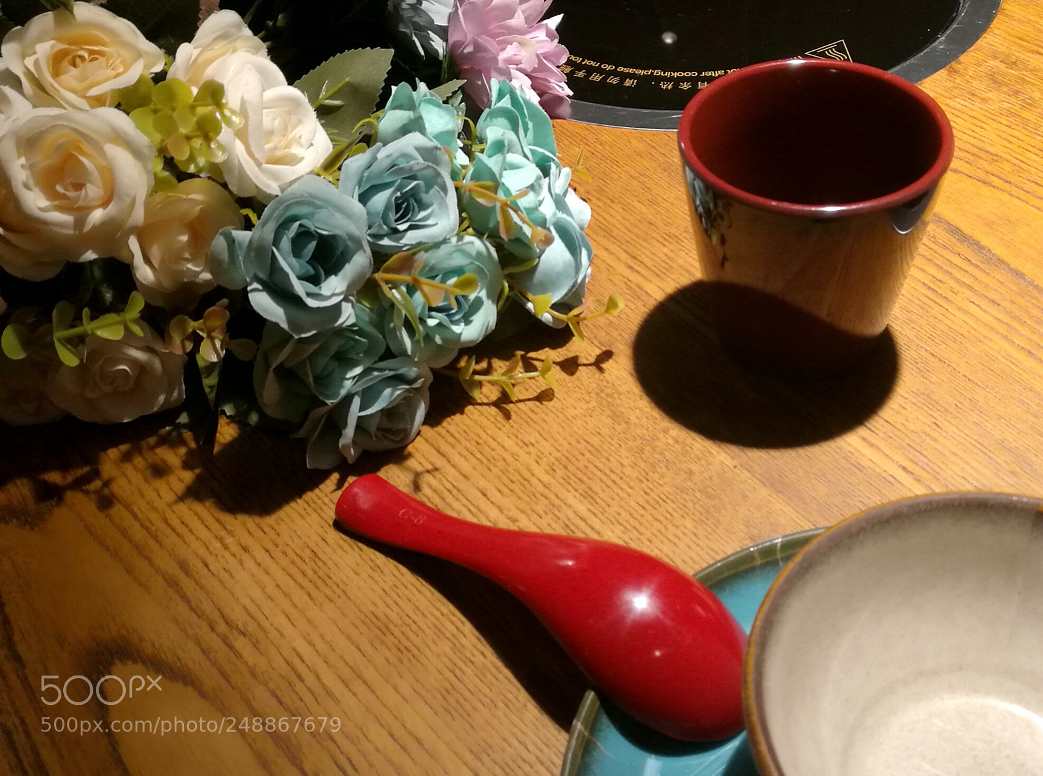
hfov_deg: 51.5
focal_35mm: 36
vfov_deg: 39.5
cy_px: 388
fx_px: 1081
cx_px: 522
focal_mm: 4.04
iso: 200
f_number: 2
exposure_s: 1/33.3
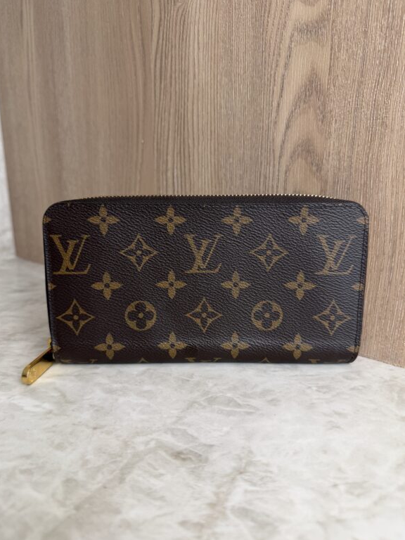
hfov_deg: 54.9
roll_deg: -0.1
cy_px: 278
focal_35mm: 25
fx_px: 390
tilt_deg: -14.9
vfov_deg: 69.4
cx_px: 196
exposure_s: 1/125
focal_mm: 6.76
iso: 50
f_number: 1.78
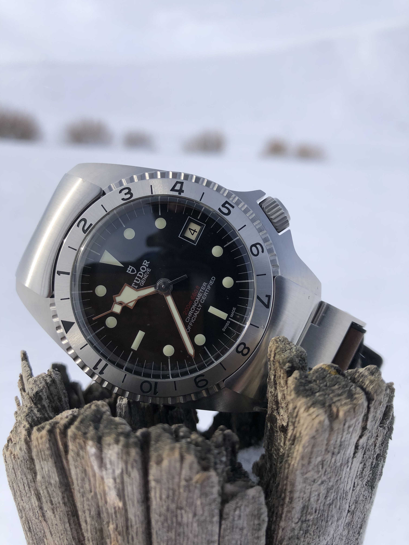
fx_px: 441
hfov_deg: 49.7
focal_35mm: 28
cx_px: 204
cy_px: 272
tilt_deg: -16.7
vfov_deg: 63.4
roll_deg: -5.2
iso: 20
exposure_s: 1/1919
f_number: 1.8
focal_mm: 3.99
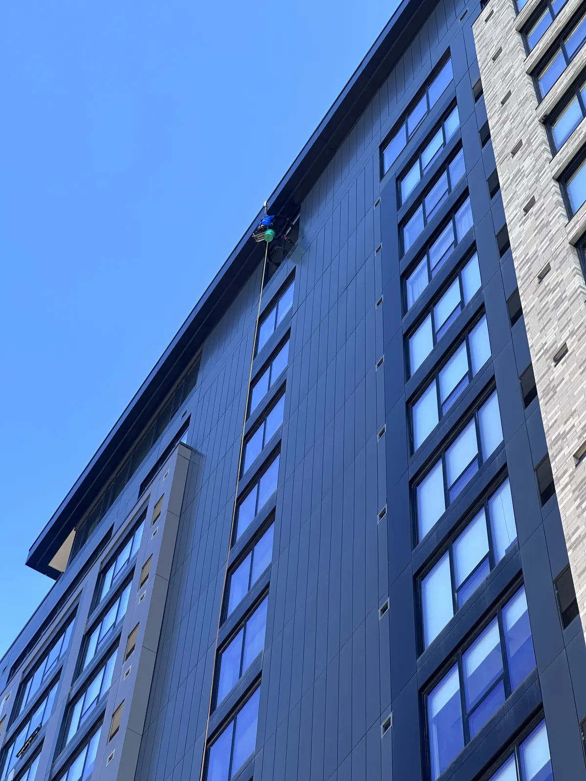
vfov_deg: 25.3
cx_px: 293
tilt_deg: +61.8
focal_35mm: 77
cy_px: 390
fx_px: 1738
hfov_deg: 19.1
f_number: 2.8
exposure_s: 1/108
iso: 32
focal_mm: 9
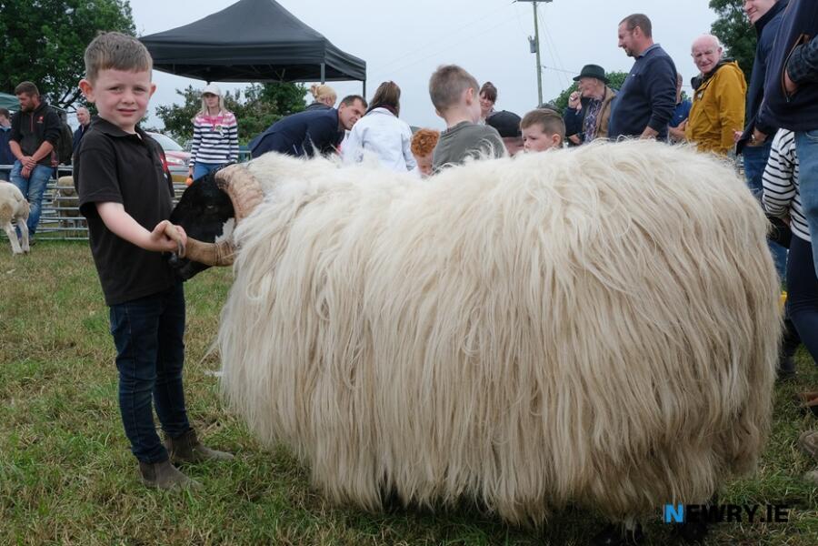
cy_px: 273
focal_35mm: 35
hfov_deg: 54.4
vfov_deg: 37.9
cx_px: 409
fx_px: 795
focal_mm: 23.3
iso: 400
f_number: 16
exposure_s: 1/80
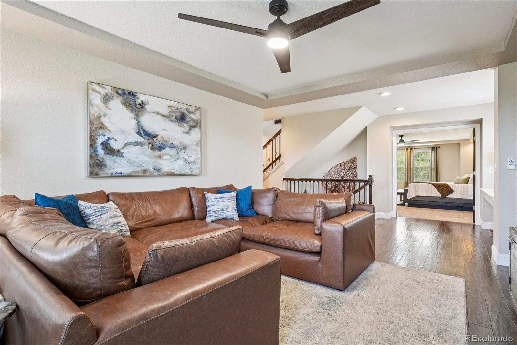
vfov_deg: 72.0
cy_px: 172
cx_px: 258
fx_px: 237
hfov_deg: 95.0
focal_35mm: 16
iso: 400
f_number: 8
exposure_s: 1/6
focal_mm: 11
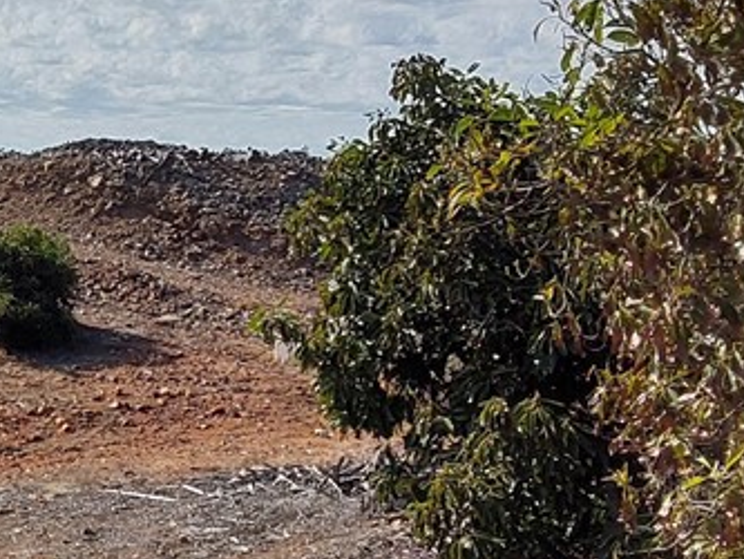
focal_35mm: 86
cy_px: 376
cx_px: -302
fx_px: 1849
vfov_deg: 17.1
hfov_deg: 20.2
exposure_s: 1/3032
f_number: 1.9
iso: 50
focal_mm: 2.91
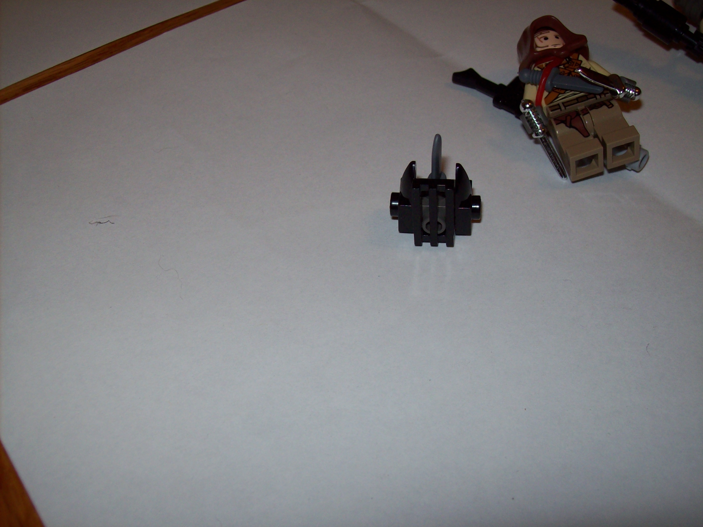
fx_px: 914
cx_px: 352
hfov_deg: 42.1
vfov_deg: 32.2
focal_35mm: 45
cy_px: 264
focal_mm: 7.6
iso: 80
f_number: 3
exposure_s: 1/73.6
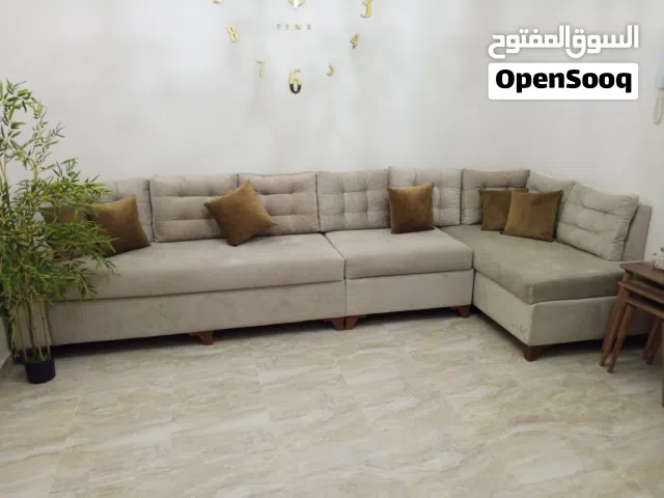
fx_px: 518
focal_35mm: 27
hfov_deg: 65.3
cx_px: 332
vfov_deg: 51.4
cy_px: 249
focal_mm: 4.19
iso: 2795
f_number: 1.6
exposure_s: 1/25
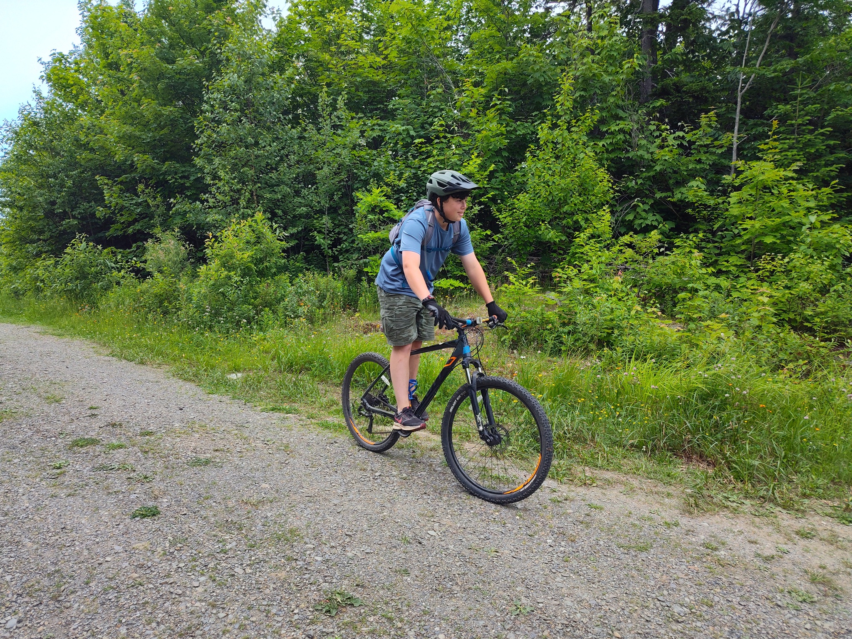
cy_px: 320
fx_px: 566
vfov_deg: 58.9
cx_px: 426
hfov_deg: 73.9
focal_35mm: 23
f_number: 1.8
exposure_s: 1/835
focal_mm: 5.56
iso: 100
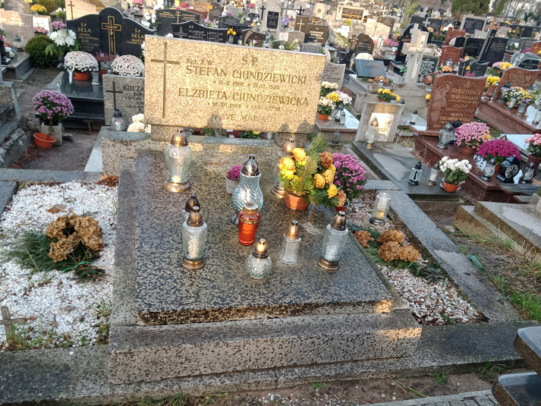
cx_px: 260
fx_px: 516
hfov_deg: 55.3
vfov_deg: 42.9
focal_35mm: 33
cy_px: 222
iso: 124
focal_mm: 3.37
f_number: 2.2
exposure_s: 1/100
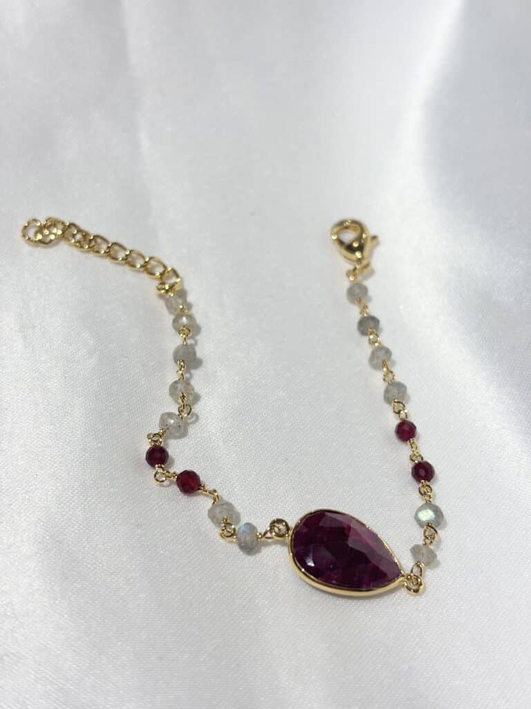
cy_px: 354
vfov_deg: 36.8
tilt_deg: -40.6
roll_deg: -6.8
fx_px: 1064
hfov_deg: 28.0
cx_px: 266
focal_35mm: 52
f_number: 1.6
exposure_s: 1/312
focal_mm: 5.96
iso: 32
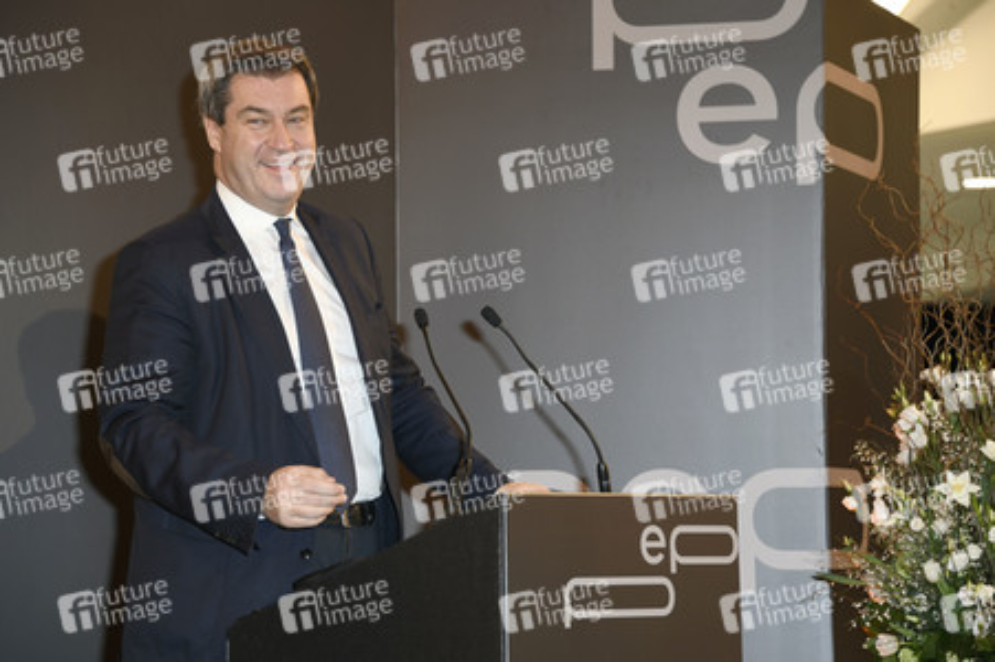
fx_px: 3369
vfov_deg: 11.2
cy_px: 331
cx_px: 498
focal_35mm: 122
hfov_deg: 16.8
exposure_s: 1/100
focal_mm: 122
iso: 800
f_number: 6.3
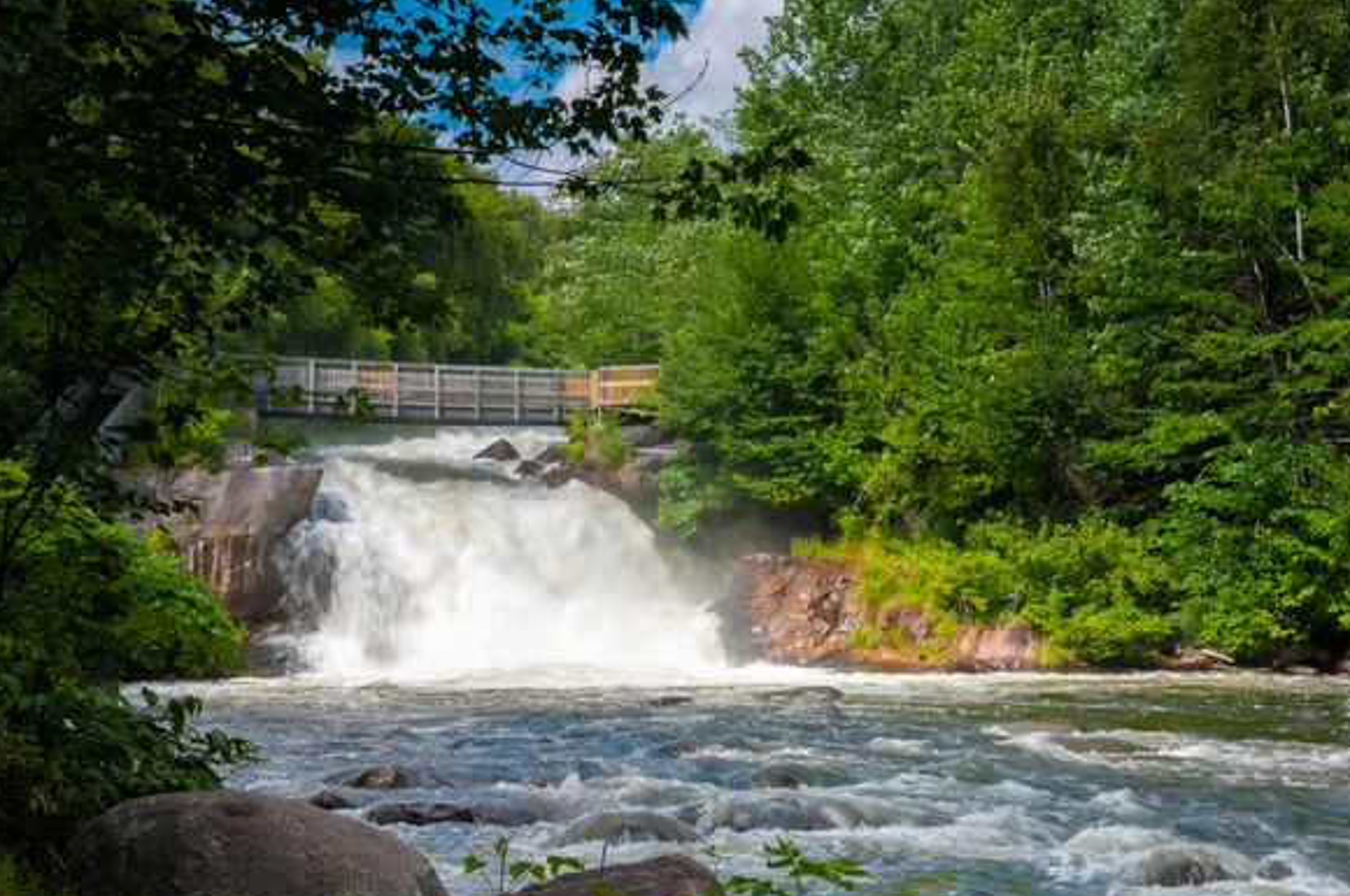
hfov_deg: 37.6
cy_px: 492
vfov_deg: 25.4
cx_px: 659
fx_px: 1985
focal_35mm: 53
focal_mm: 32
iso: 200
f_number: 20
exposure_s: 1/25
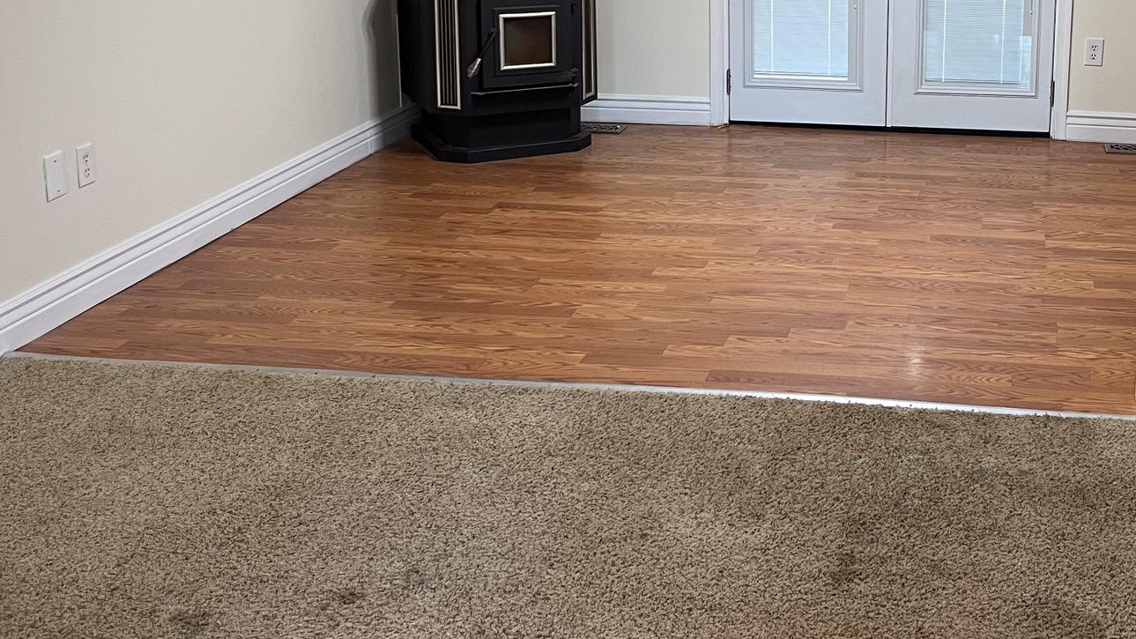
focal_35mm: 45
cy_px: 74
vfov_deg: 25.8
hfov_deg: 43.7
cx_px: 881
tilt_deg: -11.7
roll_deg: -1.1
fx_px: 1355
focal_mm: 5.1
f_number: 1.6
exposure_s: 1/60
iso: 125
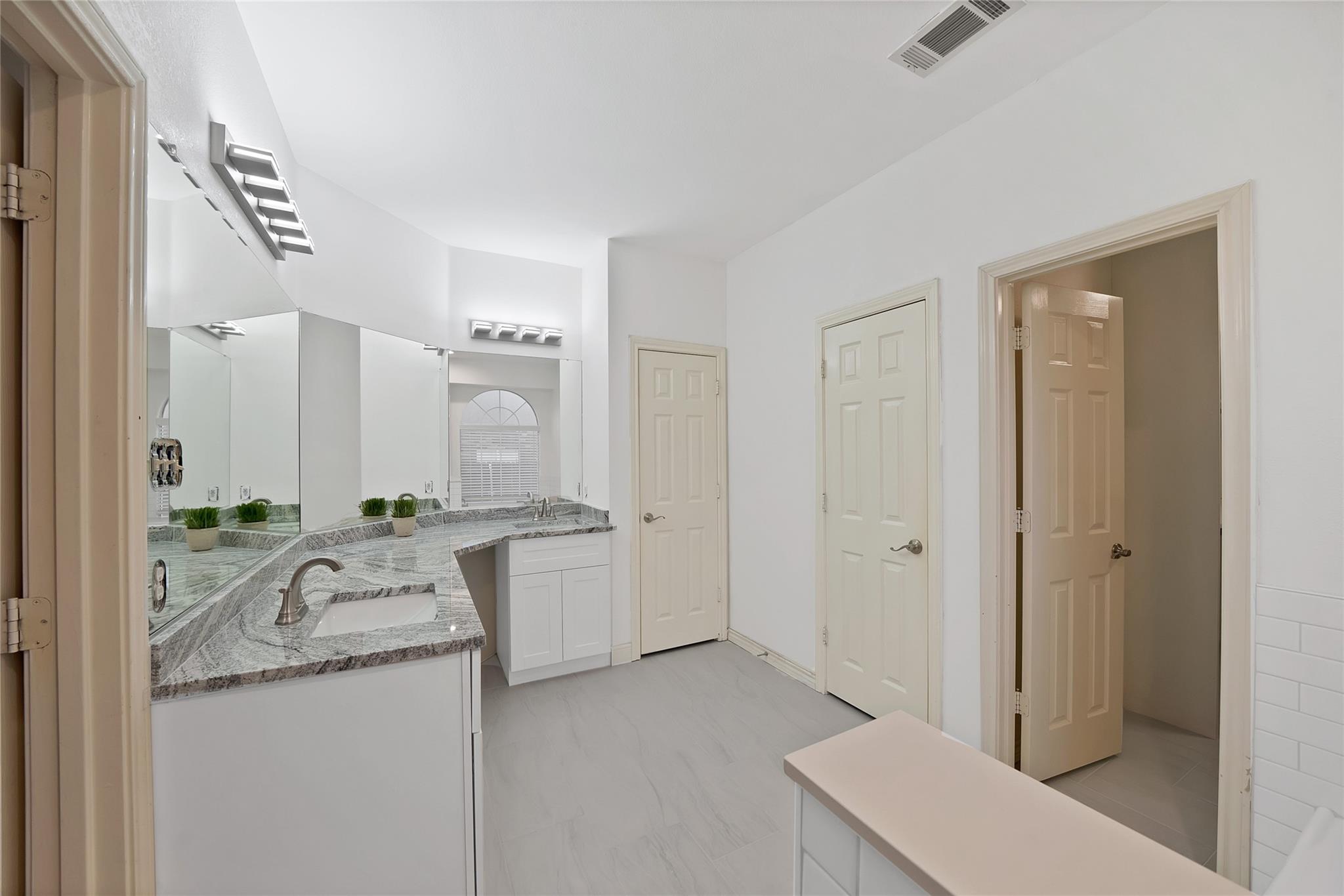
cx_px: 672
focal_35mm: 12
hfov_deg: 112.6
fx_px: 448
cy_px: 448
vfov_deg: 90.0
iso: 640
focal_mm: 12
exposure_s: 1/13
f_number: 9
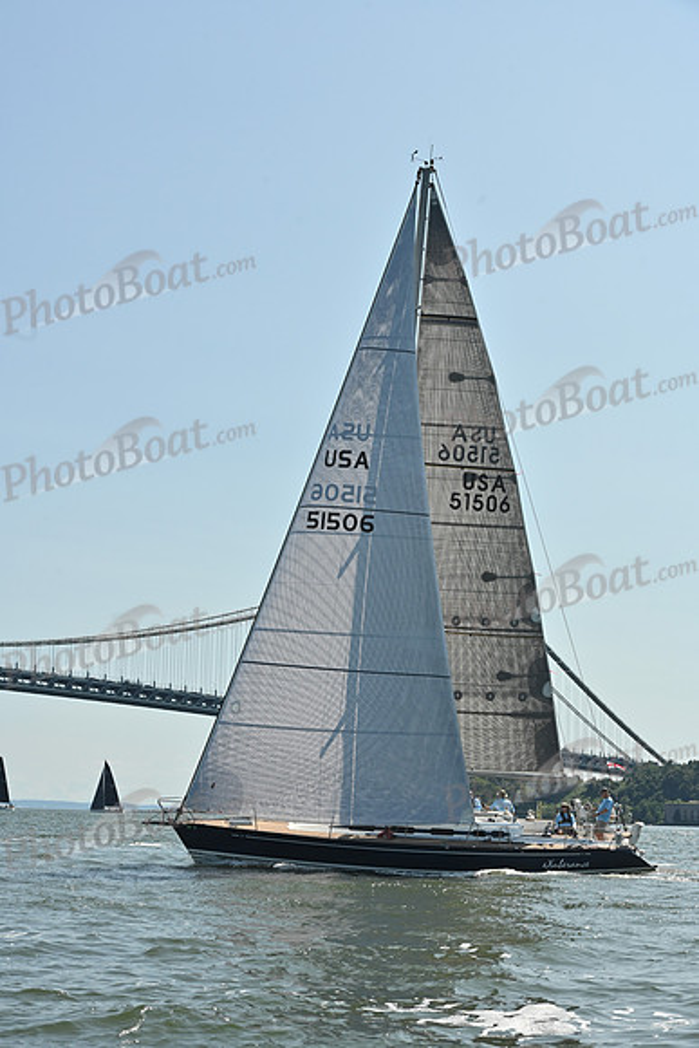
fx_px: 2037
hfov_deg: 19.5
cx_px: 350
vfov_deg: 28.8
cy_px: 524
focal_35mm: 70
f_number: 10
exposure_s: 1/1000
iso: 320
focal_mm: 70
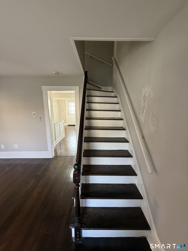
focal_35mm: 14
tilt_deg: -8.5
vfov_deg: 102.1
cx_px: 94
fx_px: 101
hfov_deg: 85.7
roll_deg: -0.3
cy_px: 126
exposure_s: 1/60
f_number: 2.2
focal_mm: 2.22
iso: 200
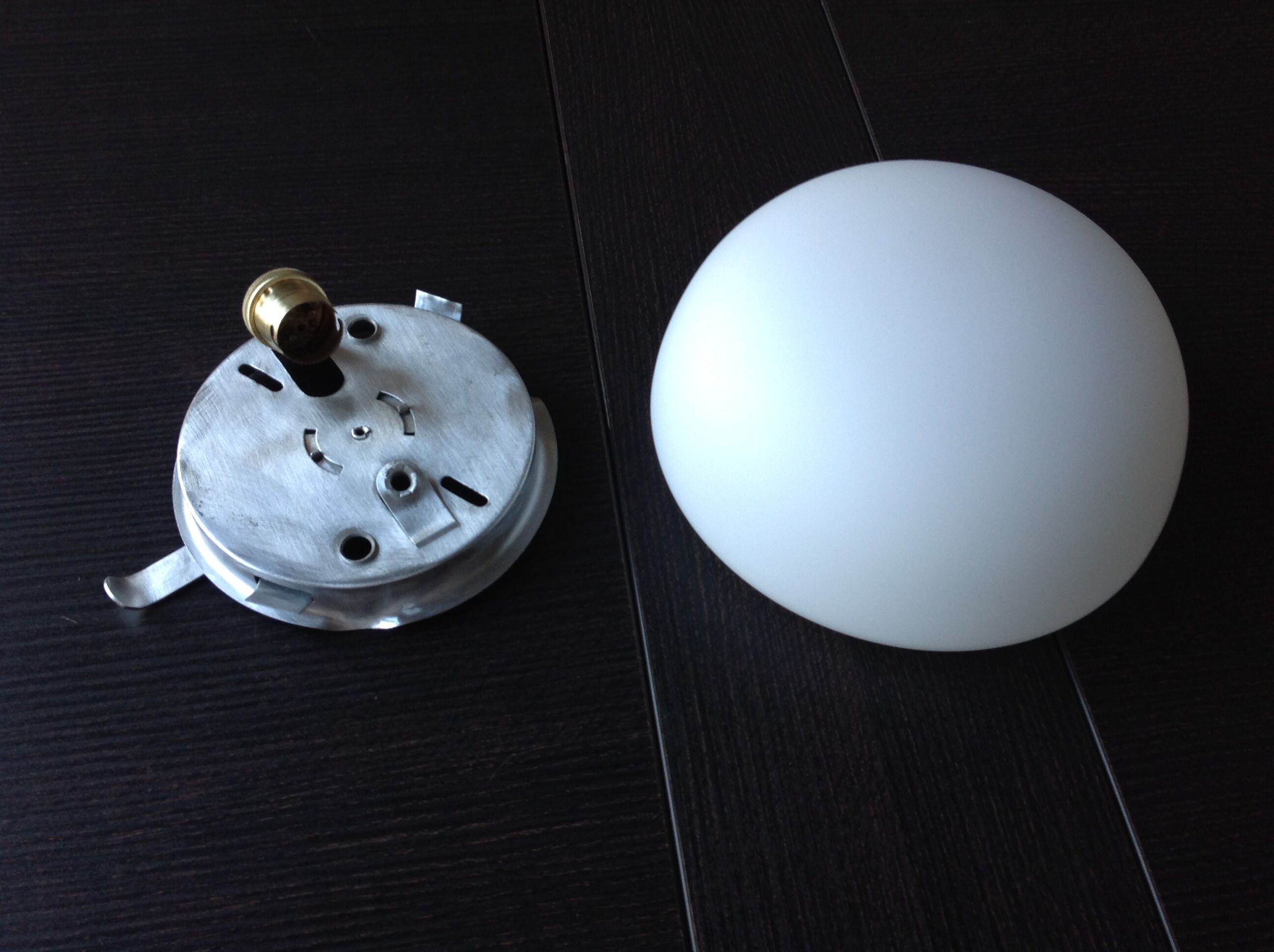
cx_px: 637
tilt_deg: -56.6
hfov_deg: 52.7
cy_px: 476
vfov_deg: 40.6
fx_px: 1286
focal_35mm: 35
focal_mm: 4.28
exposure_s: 1/15
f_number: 2.4
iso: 64
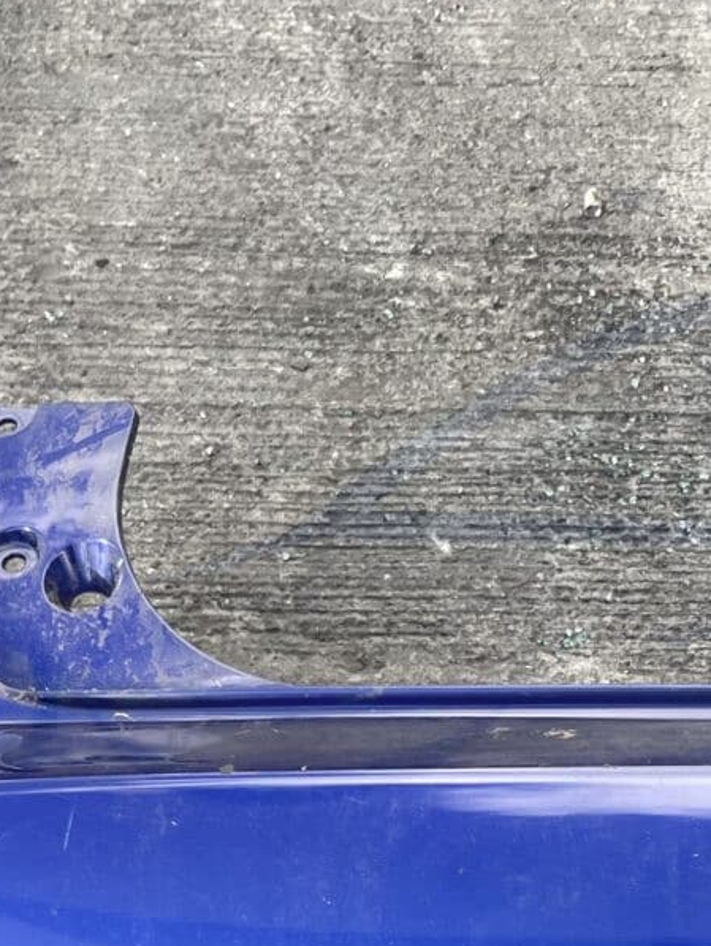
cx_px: 918
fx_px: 2436
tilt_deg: -58.9
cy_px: 1044
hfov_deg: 15.8
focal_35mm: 89
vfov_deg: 20.9
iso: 40
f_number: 1.6
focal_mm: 5.1
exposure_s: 1/208
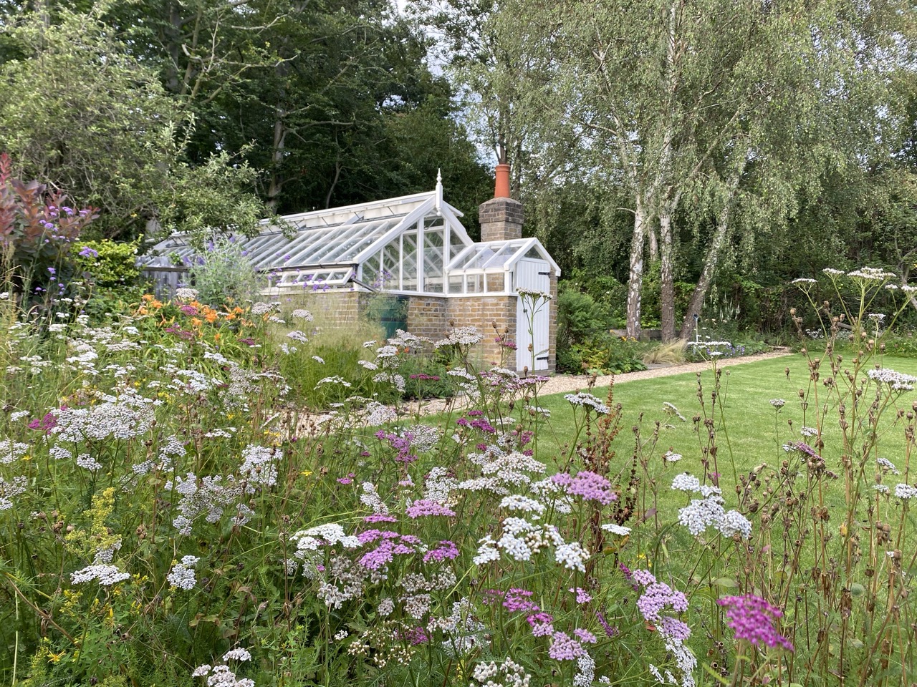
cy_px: 344
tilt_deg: -2.1
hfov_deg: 67.3
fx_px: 689
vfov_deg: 53.1
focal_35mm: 26
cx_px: 458
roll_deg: +0.2
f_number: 1.8
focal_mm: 4.25
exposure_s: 1/259
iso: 32
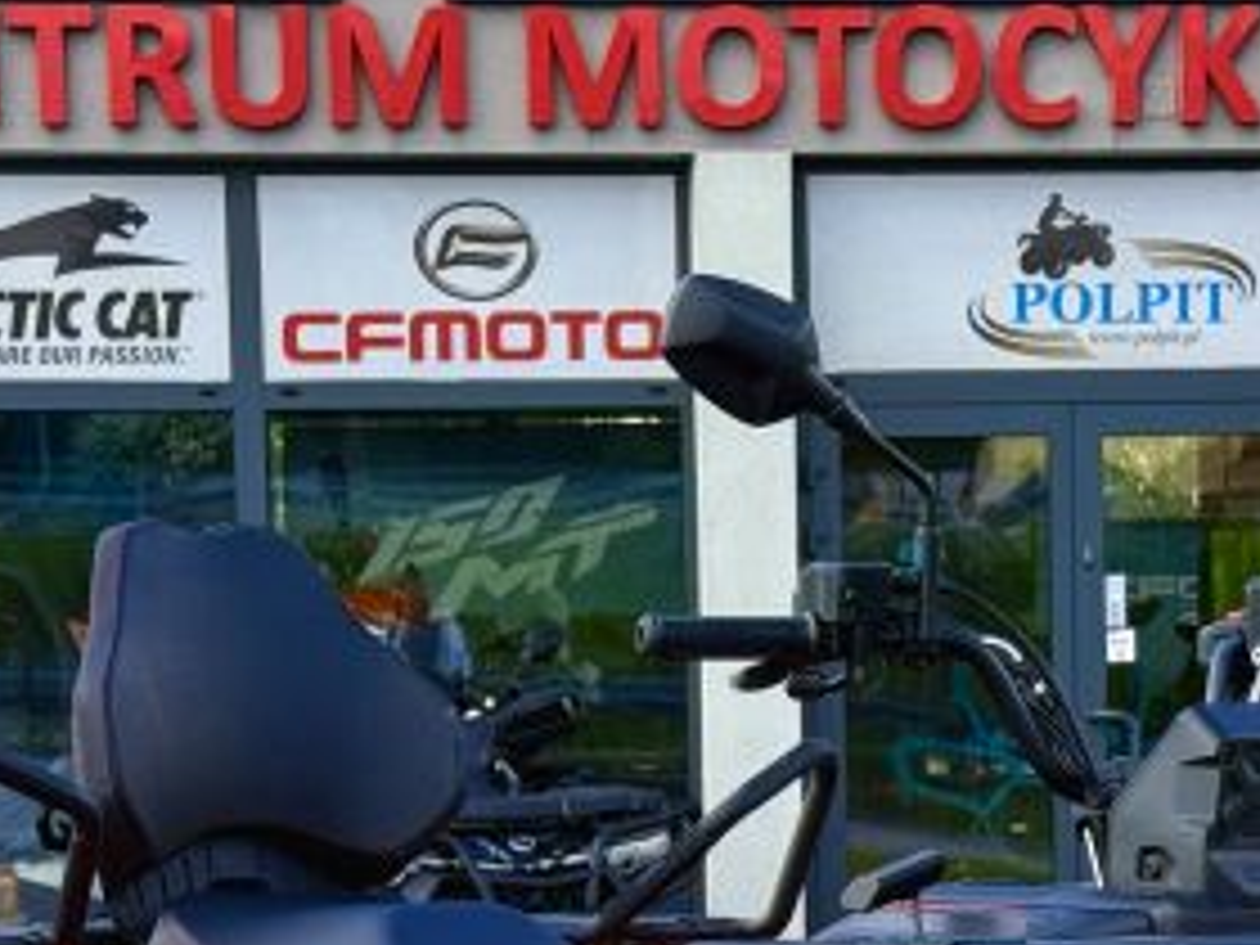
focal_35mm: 137
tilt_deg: -5.0
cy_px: 1080
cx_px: 882
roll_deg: +0.7
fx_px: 4987
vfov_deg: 10.7
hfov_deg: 14.4
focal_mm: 6.76
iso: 80
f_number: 1.78
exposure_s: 1/1085
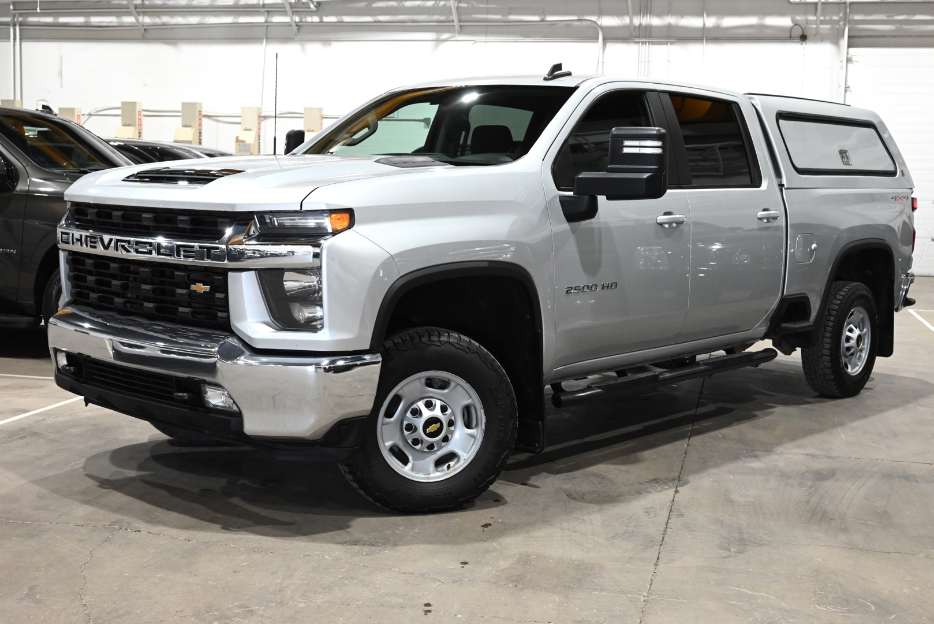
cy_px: 312
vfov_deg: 30.5
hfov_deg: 44.5
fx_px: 1142
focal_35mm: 44
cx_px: 467
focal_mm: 44
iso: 4000
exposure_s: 1/100
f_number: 8
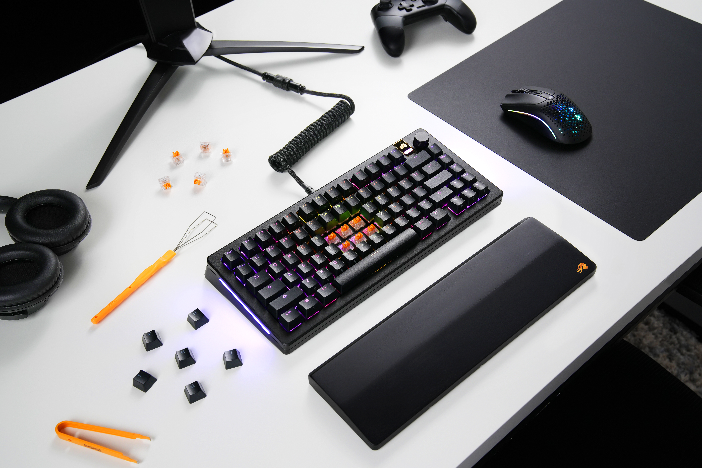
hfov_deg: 48.5
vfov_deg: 33.4
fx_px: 780
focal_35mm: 40
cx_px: 351
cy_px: 234
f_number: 8
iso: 250
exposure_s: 1/15
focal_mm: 40
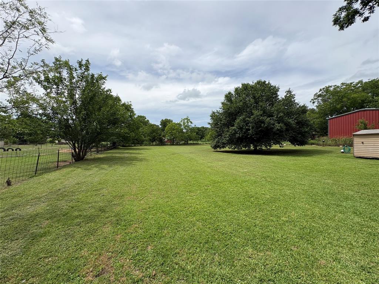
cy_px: 142
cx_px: 190
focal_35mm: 14
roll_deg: +0.8
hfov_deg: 102.1
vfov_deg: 85.7
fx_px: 153
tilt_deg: +0.2
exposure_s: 1/2494
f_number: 2.2
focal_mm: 2.22
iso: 50
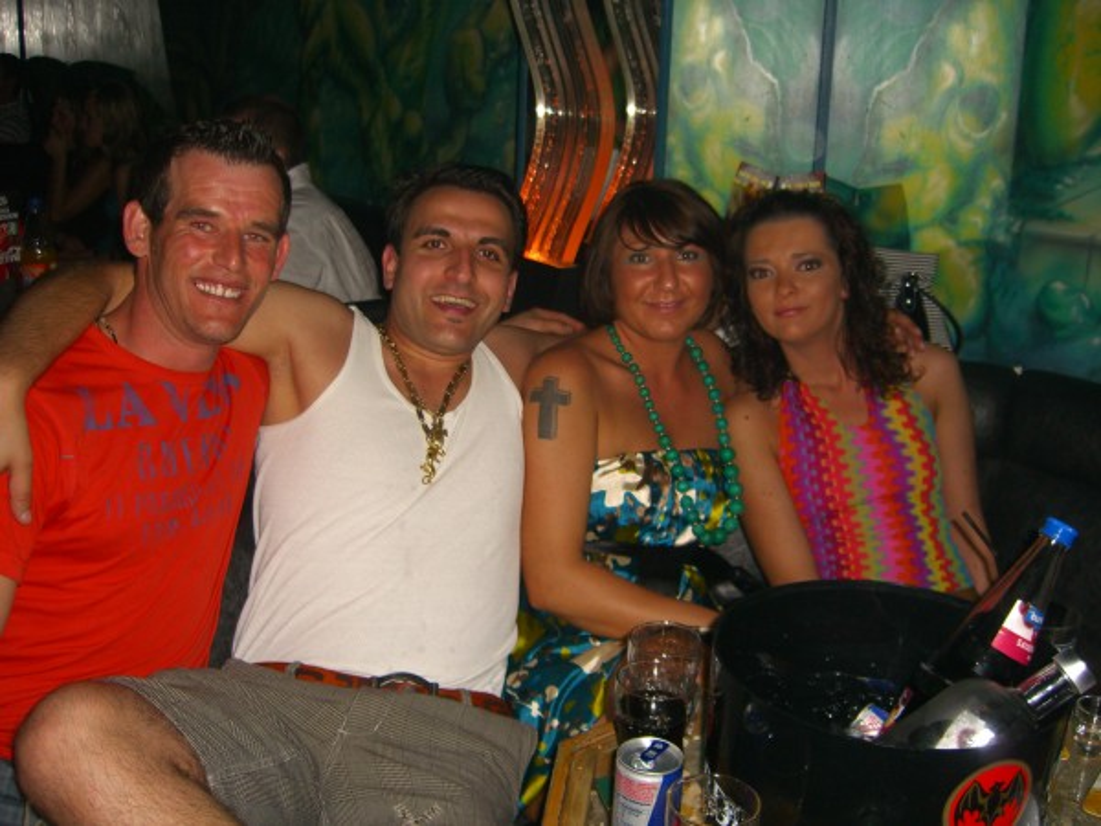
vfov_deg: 37.7
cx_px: 550
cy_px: 413
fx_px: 1209
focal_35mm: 38
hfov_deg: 49.0
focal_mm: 7.9
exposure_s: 1/60
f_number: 2.8
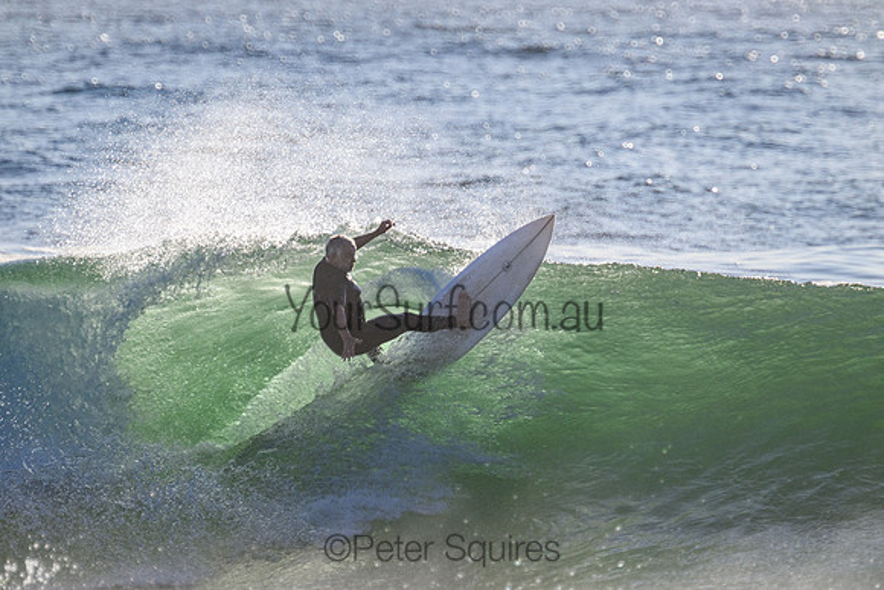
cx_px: 442
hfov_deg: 2.6
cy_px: 295
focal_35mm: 800
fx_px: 19648
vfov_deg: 1.7
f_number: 11
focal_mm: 800
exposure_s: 1/2000
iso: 1100
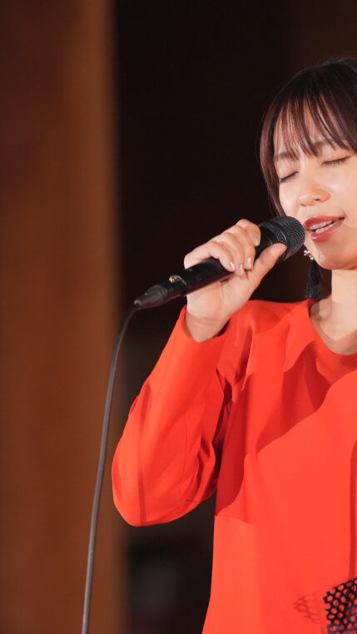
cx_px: 286
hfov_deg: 3.9
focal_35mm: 310
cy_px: 306
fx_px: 5213
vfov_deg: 7.0
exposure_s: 1/125
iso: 5000
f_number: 2.8
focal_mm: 188
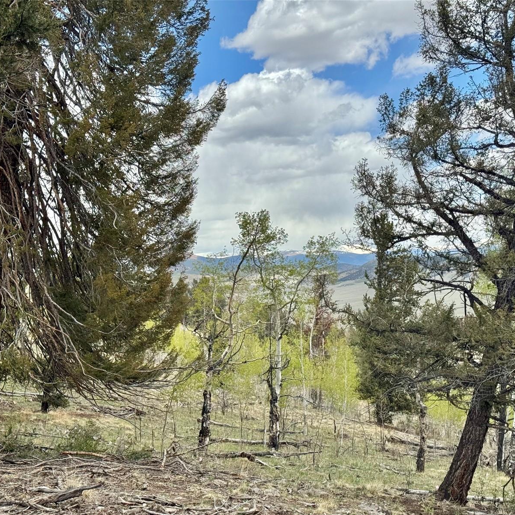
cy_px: 259
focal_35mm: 57
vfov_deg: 30.0
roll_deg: +4.5
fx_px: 959
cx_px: 273
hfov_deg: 30.0
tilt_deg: +0.6
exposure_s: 1/4608
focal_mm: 6.76
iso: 64
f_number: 1.78
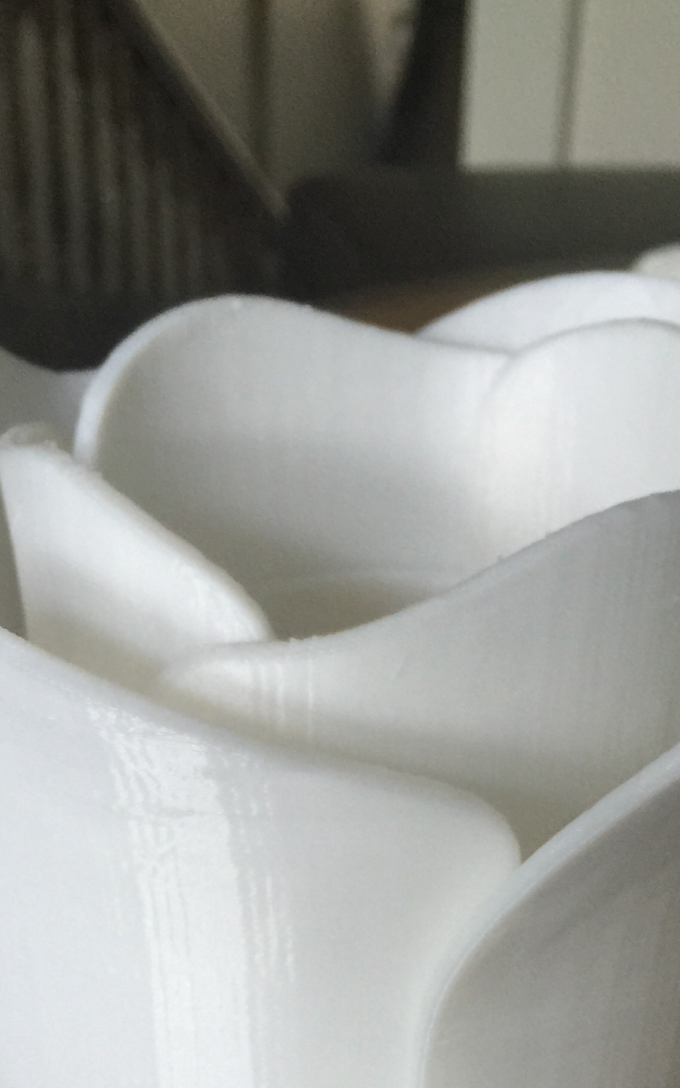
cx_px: 387
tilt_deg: -34.7
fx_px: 1631
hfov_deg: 23.5
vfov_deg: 35.1
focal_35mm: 55
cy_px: 945
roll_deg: -2.7
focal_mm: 4.15
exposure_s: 1/15
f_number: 2.2
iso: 80
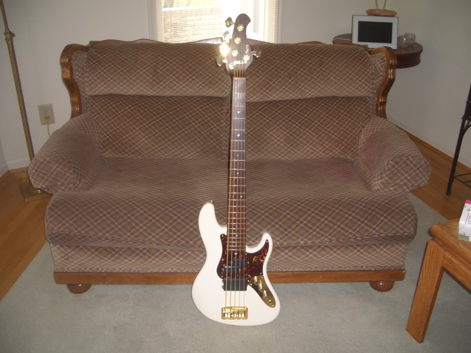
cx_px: 236
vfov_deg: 40.7
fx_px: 476
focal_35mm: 35
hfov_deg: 52.6
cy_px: 176
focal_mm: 5.8
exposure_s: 1/60
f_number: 2.6
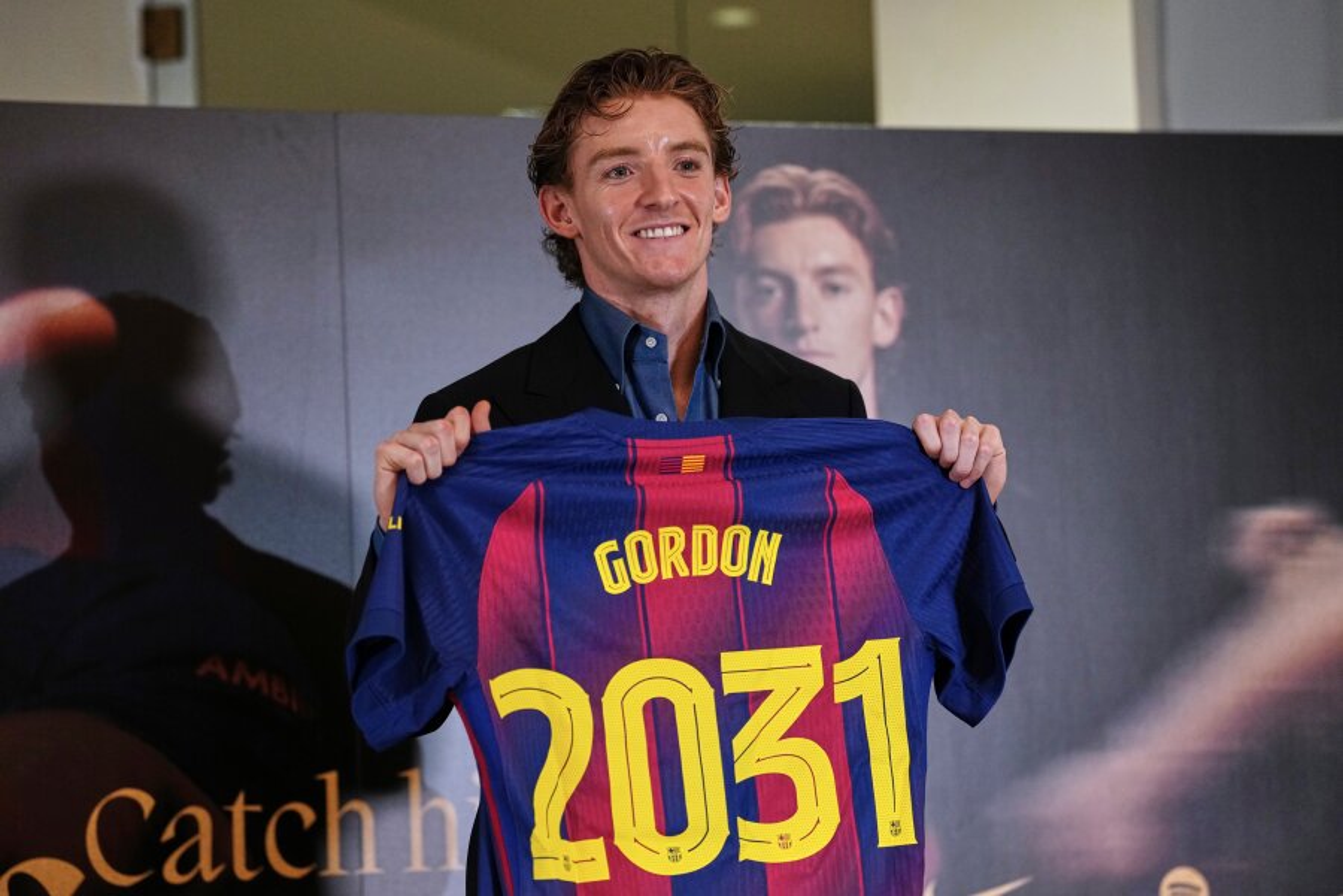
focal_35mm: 110
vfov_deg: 12.5
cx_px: 672
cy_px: 448
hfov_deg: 18.6
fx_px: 4103
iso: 2500
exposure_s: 1/400
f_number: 2.8
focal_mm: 110
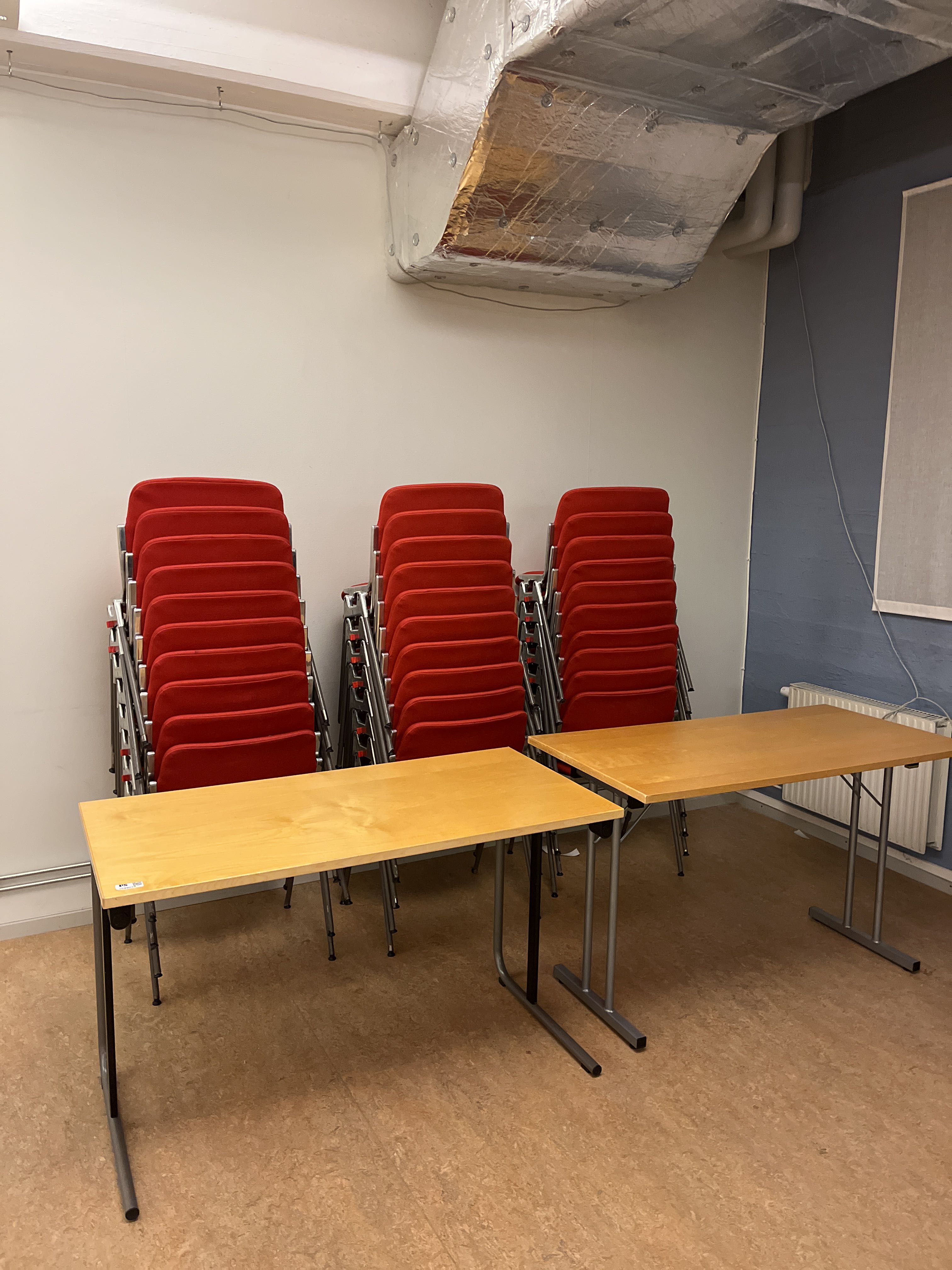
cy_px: 635
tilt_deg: -9.9
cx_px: 476
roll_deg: -1.1
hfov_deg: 53.1
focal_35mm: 26
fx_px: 953
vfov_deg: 67.3
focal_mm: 5.1
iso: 500
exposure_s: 1/50
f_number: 1.6
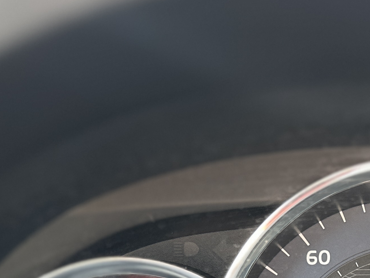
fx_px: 791
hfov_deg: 24.8
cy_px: 346
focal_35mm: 74
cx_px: 392
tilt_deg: -19.6
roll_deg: -0.7
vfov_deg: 18.7
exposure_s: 1/88
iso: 250
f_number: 1.78
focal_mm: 6.86
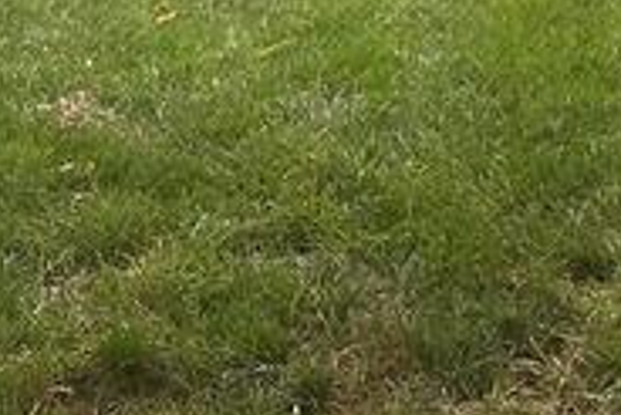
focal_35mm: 139
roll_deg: -1.2
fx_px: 2400
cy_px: -547
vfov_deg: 9.0
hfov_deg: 14.3
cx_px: 746
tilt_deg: -1.5
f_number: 1.78
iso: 80
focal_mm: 6.86
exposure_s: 1/404
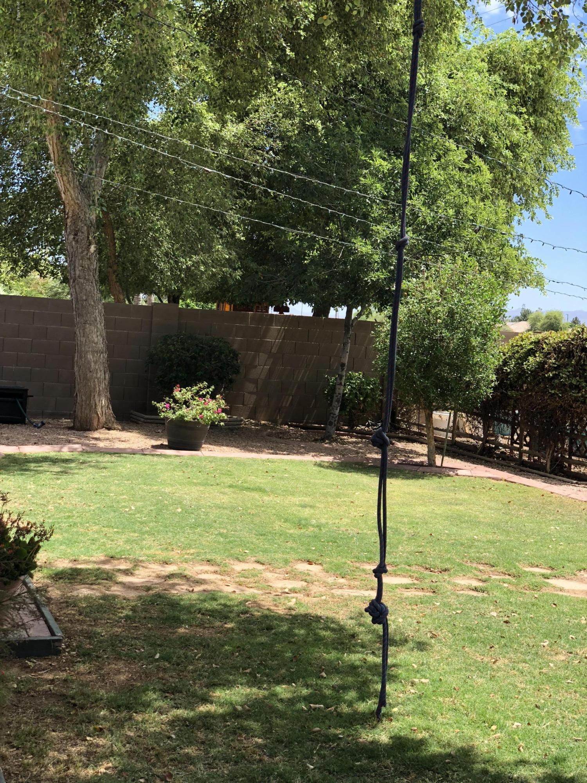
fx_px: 1176
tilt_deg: -2.9
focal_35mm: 52
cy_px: 392
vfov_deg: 36.8
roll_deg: -4.1
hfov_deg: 28.0
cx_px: 294
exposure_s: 1/426
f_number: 2.4
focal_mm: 6
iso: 16
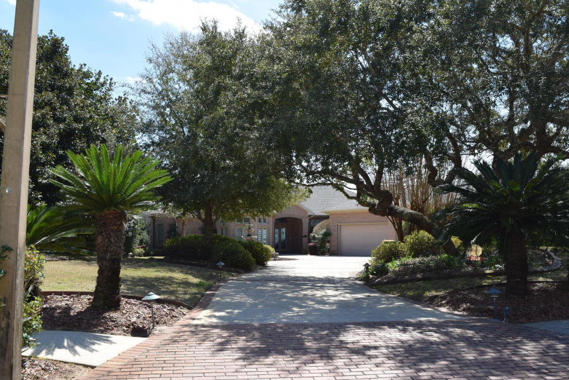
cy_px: 190
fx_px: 545
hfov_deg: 55.1
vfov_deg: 38.4
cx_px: 284
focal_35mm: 34
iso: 100
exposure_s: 1/200
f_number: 8
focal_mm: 23
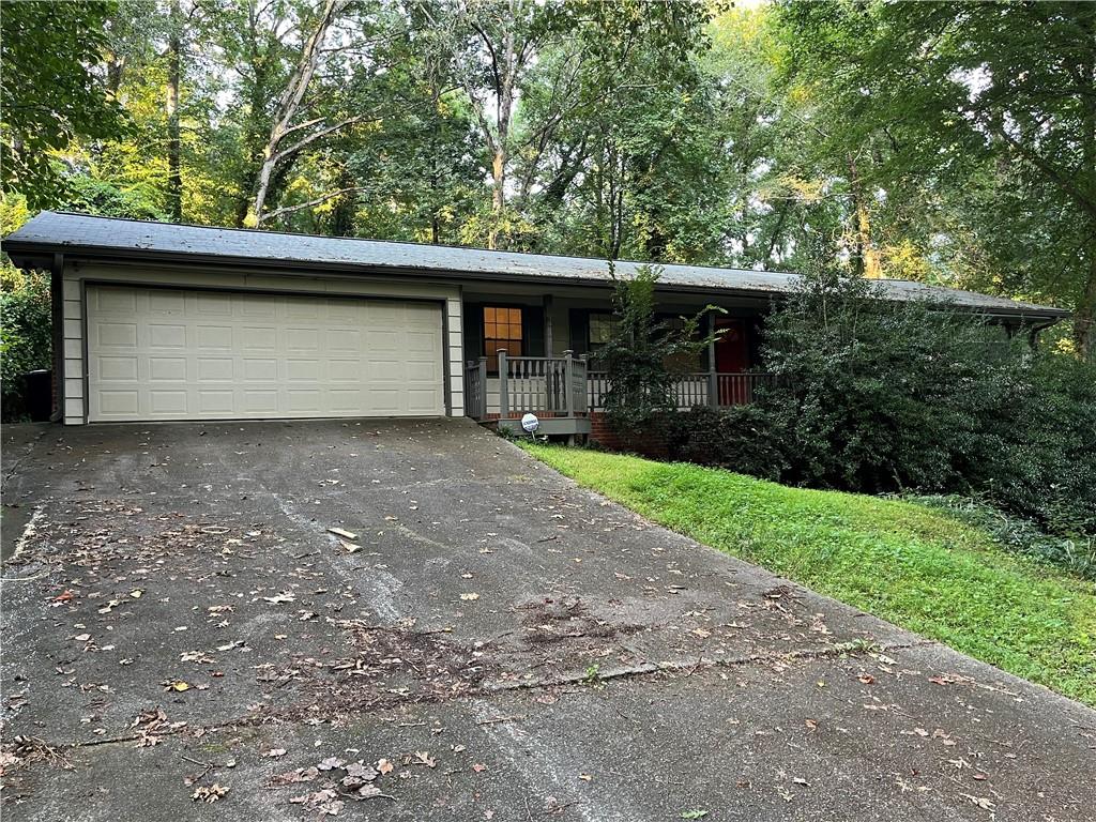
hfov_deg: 67.3
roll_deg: +3.0
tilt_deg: +1.3
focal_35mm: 26
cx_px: 548
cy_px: 411
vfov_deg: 53.1
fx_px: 823
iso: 160
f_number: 1.6
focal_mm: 5.1
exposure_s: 1/60
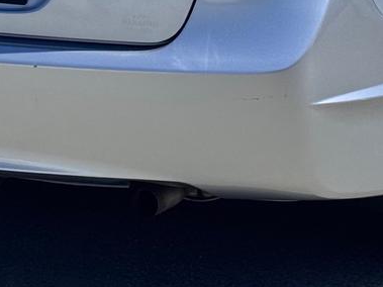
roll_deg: -1.0
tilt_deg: -5.8
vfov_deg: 9.0
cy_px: -84
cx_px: 224
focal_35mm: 162
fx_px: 1792
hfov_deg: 12.2
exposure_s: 1/4310
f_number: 1.78
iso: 64
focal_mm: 6.76
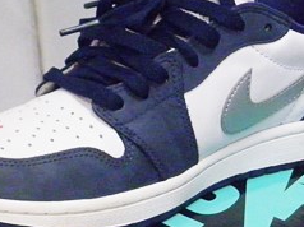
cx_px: 330
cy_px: 275
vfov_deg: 9.3
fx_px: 1386
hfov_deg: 12.3
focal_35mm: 158
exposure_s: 1/80
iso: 800
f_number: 3.4
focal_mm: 8.3
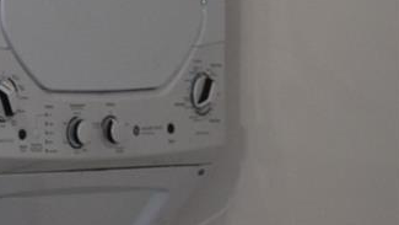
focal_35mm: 325
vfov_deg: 3.7
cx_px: -577
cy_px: -416
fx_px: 3439
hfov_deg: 6.3
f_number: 5
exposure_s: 1/80
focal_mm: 42
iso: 800
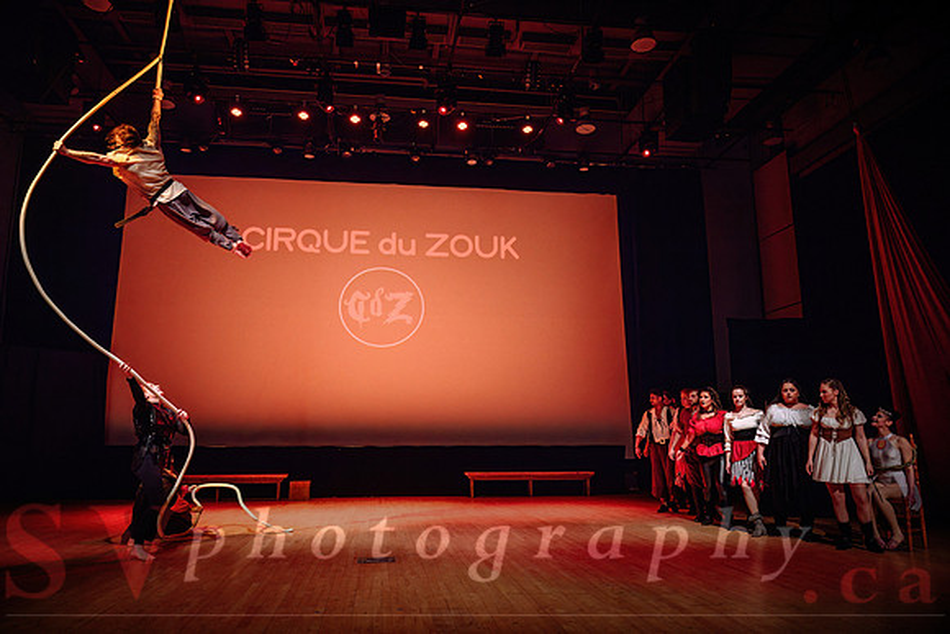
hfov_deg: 71.9
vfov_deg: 51.7
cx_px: 466
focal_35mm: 25
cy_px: 317
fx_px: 655
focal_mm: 24
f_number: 2.8
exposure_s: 1/200
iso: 1600
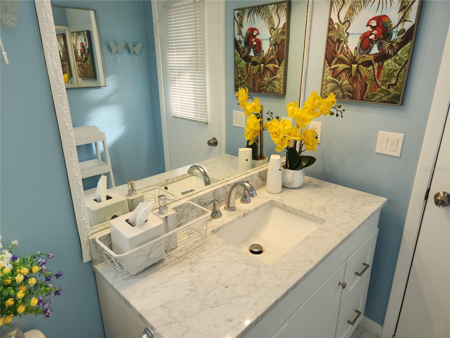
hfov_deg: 73.9
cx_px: 225
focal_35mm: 23
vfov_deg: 58.9
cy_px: 169
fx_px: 299
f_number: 1.8
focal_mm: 5.4
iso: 25
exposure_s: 1/60
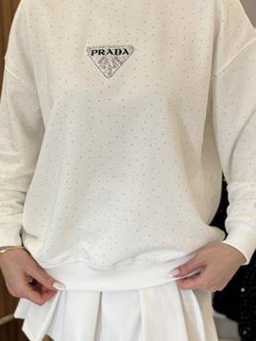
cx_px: 142
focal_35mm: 69
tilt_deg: -11.4
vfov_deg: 28.2
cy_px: 153
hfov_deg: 21.3
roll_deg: -0.5
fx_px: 681
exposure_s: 1/141
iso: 100
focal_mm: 6.76
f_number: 1.78
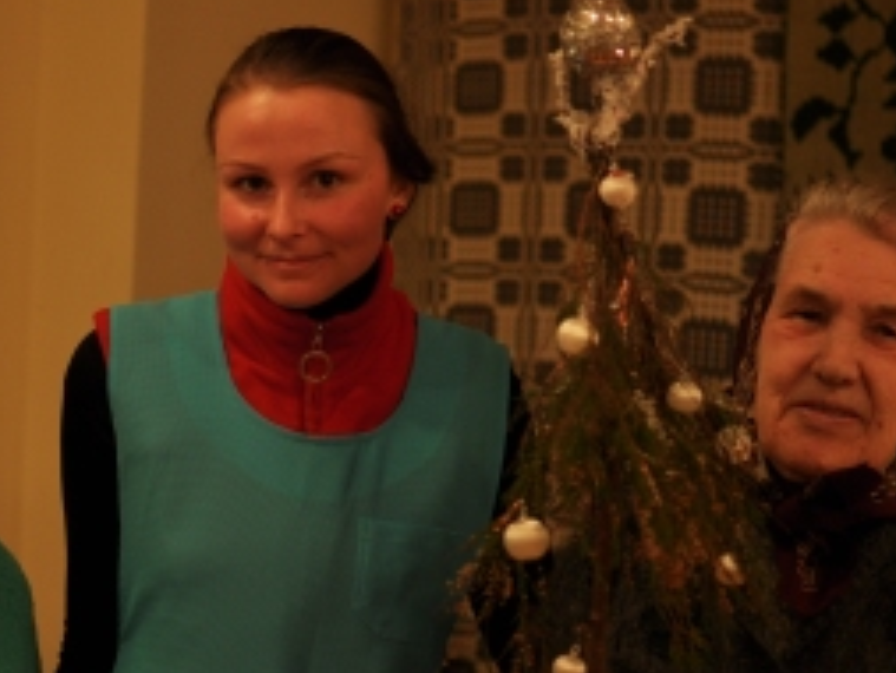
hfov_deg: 21.7
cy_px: 317
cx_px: 313
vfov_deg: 16.5
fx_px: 2327
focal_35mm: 90
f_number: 1.8
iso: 250
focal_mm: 35
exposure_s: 1/30
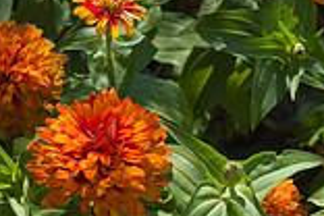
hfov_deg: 12.2
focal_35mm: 167
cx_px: 264
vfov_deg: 8.1
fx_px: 1503
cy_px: 290
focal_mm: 30
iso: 200
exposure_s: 1/640
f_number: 4.5
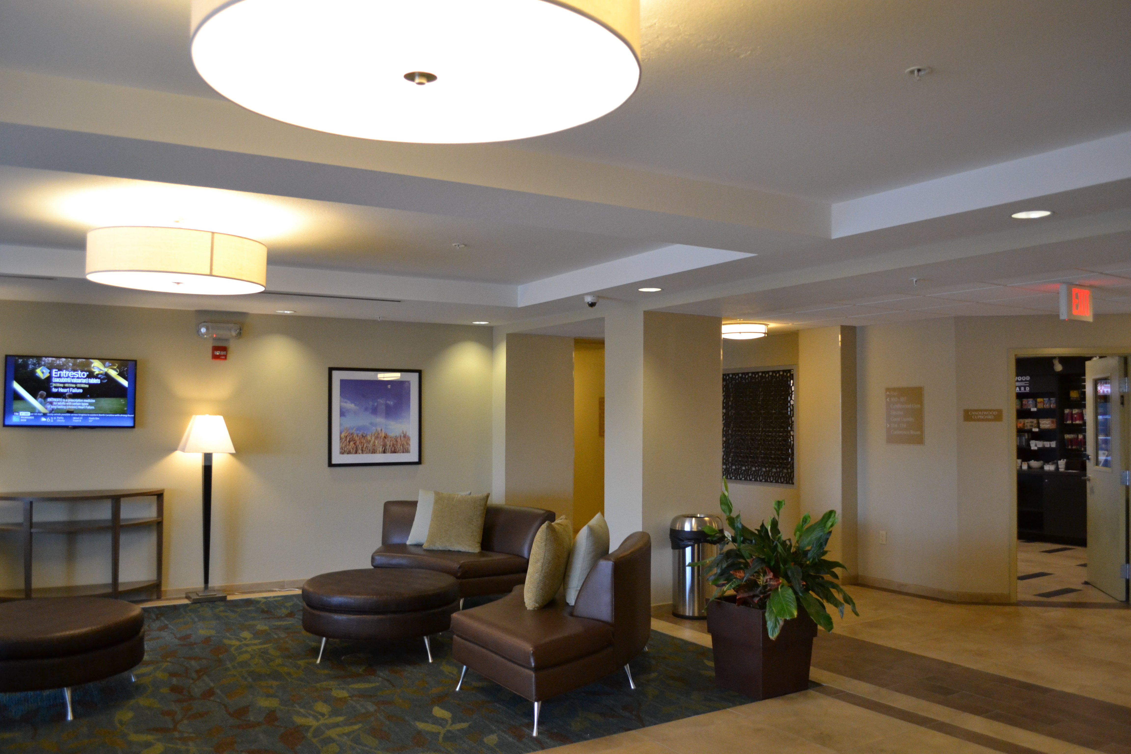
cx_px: 566
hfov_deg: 67.4
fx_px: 848
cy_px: 377
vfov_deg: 47.9
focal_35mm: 27
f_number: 3.5
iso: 1600
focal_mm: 18
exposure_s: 1/125
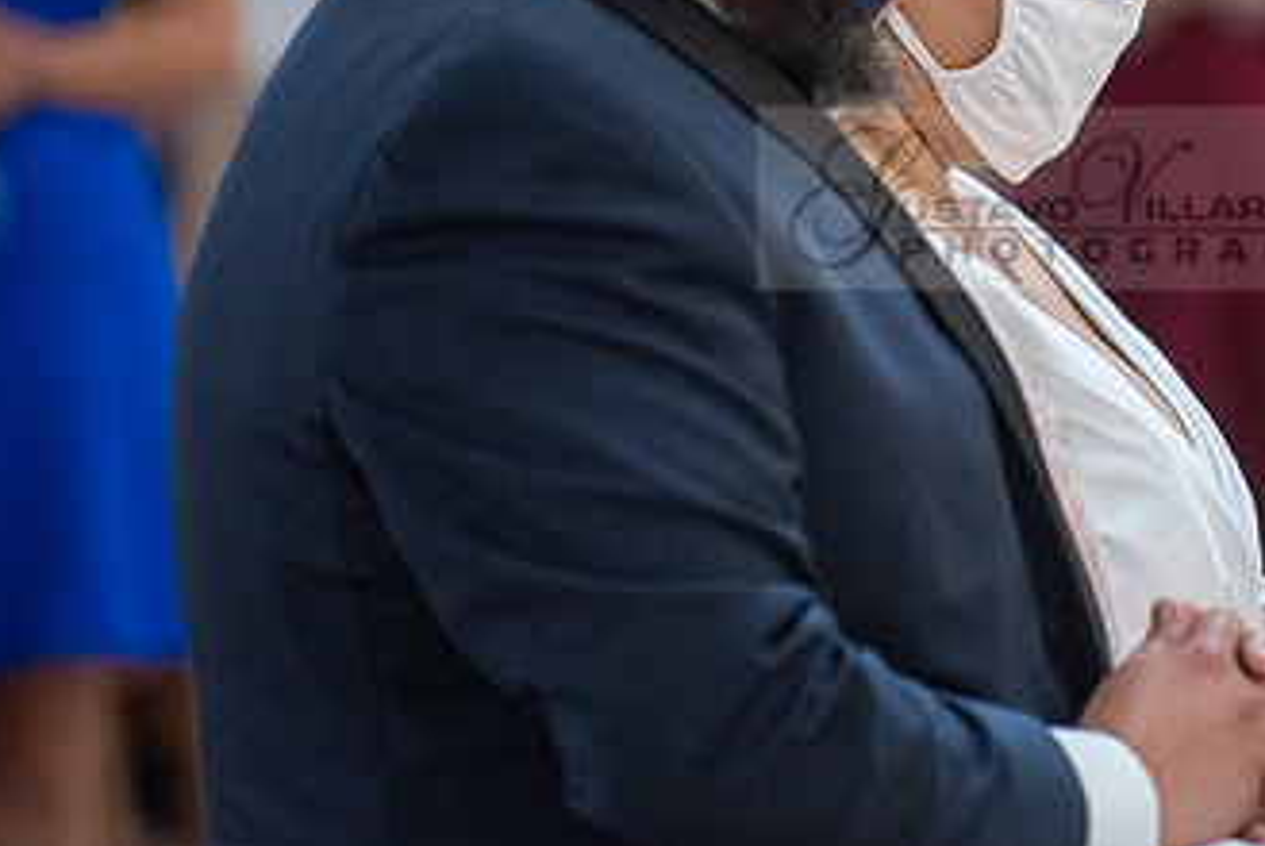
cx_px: 1092
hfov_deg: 5.6
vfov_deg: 3.7
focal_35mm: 368
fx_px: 12942
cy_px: 198
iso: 2000
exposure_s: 1/160
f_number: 2.8
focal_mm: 200
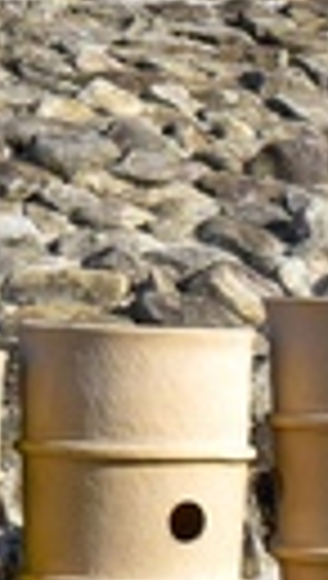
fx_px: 3586
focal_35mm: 233
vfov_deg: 9.0
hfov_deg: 5.1
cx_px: -436
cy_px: -268
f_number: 7.1
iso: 200
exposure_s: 1/640
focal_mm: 24
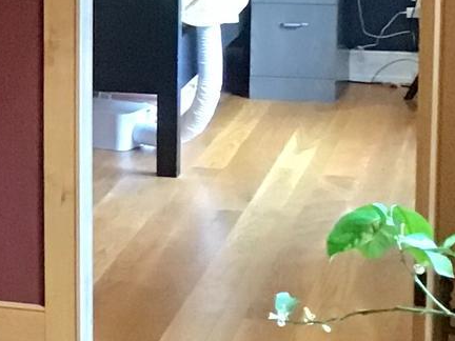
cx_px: -335
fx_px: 1932
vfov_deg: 10.0
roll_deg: +2.8
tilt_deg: -9.8
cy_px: 39
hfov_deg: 12.4
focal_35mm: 147
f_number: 2.4
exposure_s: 1/30
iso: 200
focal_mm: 3.3
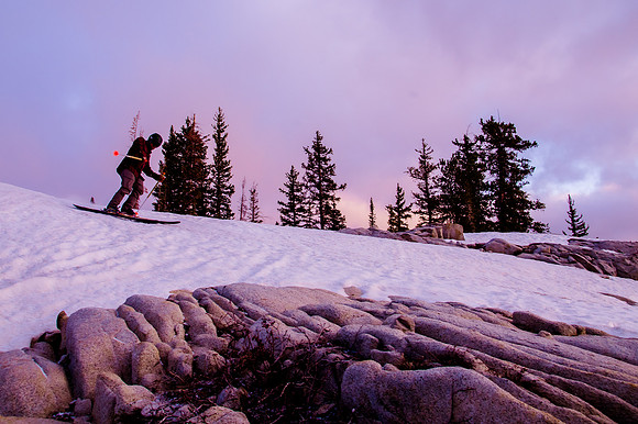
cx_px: 310
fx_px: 564
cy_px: 159
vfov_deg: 41.0
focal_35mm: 32
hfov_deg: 59.0
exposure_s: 1/200
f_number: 8
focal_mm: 24
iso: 1250
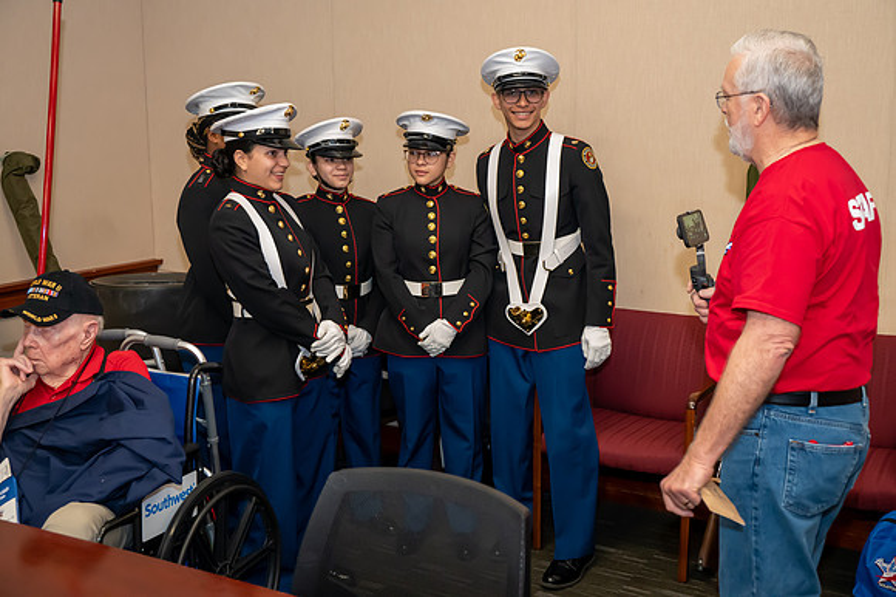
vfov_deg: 31.9
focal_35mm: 42
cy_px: 298
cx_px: 448
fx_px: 1045
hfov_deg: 46.4
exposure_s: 1/160
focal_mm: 42
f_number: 5.3
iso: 10000
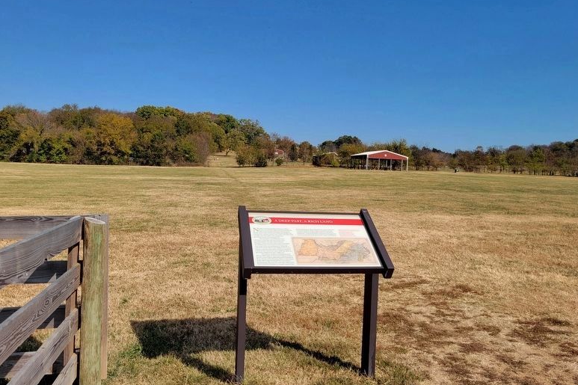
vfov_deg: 46.4
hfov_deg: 65.5
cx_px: 298
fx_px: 449
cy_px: 183
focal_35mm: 28
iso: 40
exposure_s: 1/3282
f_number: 1.8
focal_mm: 5.4
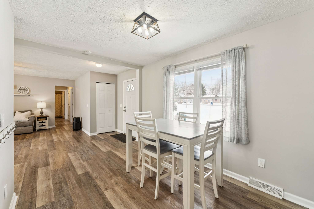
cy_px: 104
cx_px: 157
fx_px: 128
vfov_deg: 78.4
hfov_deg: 101.5
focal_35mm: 15
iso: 200
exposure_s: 1/40
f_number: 5.6
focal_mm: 14.7
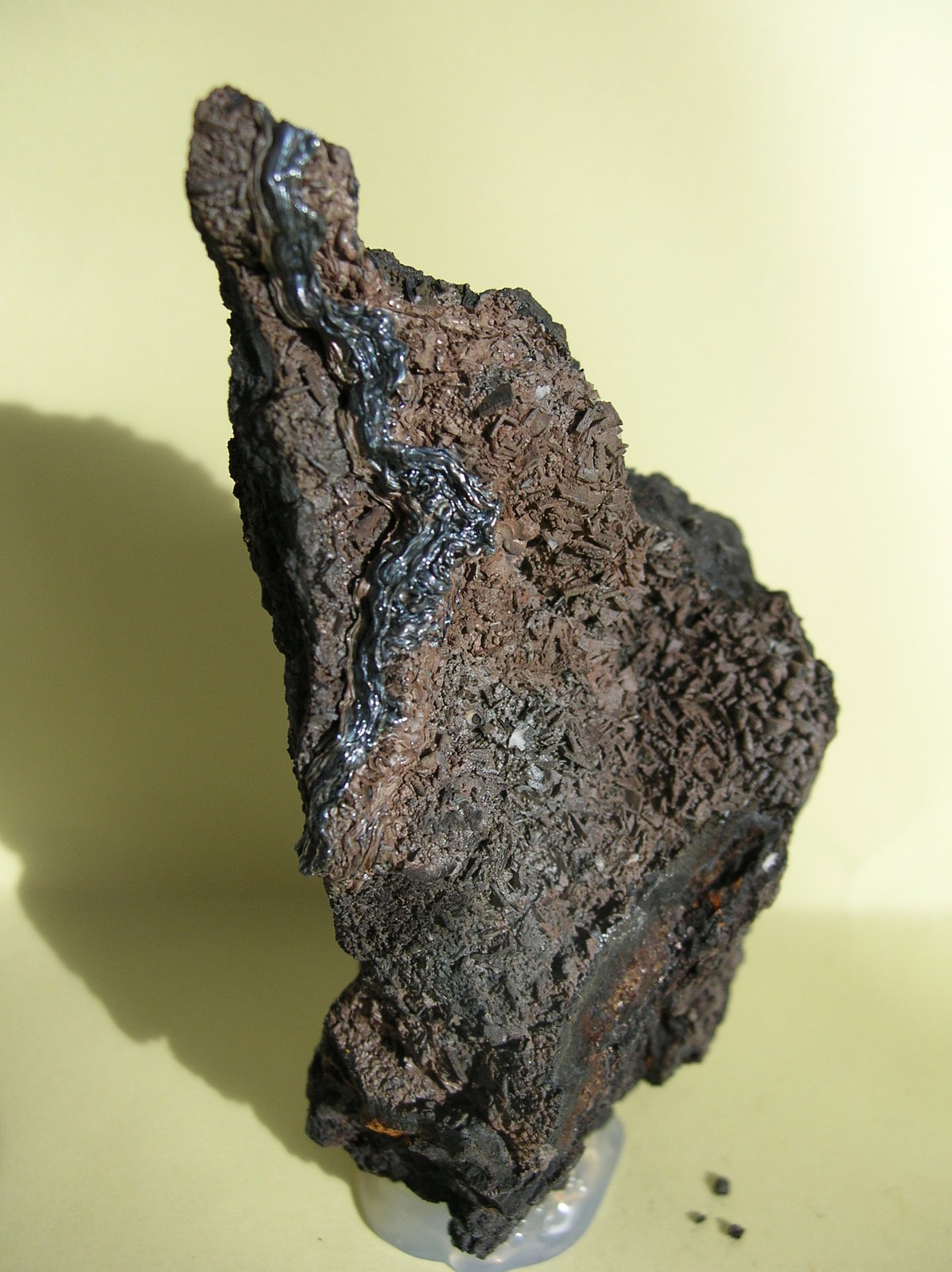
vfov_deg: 51.4
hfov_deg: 39.6
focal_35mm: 36
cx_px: 476
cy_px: 636
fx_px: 1322
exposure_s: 1/98.4
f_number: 2.7
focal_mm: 6
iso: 50
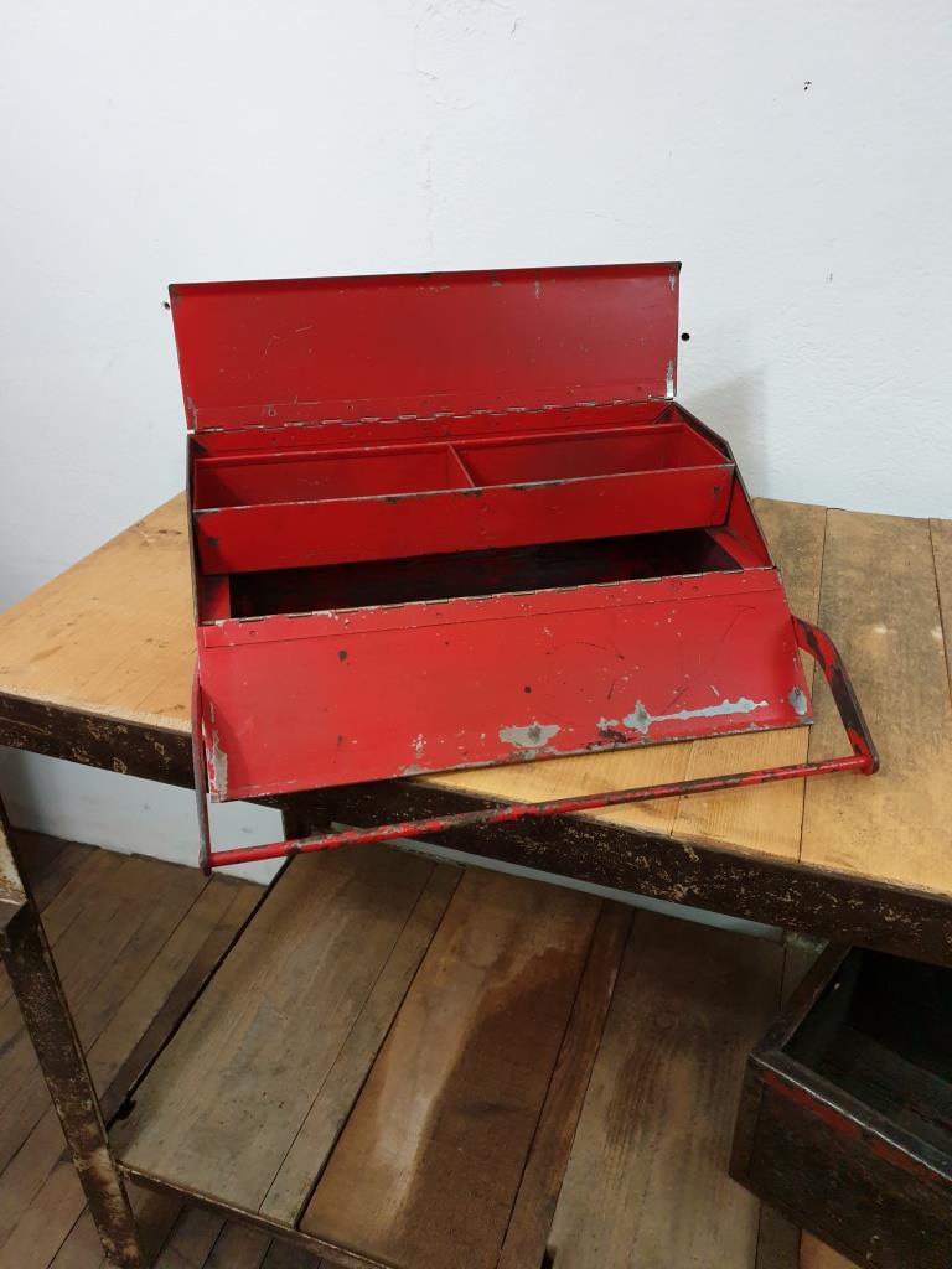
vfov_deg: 67.3
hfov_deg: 53.1
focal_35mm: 26
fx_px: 953
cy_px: 634
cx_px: 476
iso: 320
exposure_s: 1/50
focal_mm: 4.3
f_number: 1.5
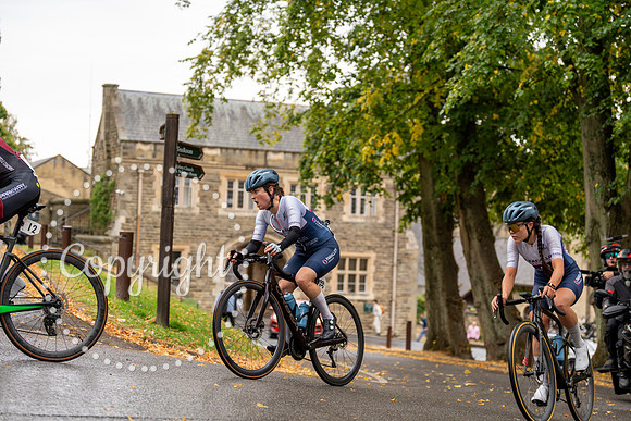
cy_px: 210
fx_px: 1227
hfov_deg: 28.8
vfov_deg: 19.5
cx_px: 316
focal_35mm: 70
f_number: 2.8
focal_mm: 70
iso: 640
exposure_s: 1/800
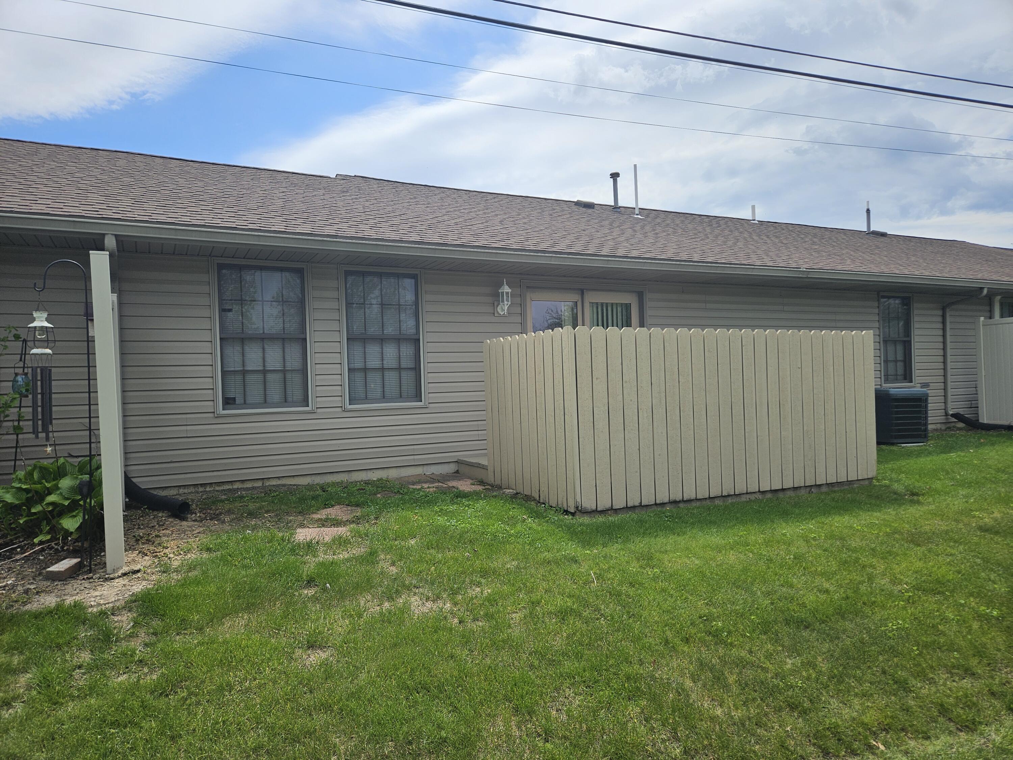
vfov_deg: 58.9
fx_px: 673
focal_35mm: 23
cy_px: 380
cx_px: 506
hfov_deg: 73.9
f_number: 1.8
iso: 25
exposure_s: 1/3075
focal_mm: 5.4
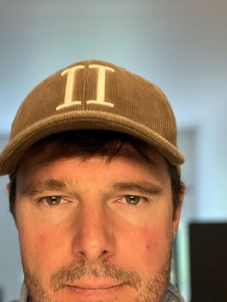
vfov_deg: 37.0
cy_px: 208
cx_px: 96
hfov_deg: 28.5
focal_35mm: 51
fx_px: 446
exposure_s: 1/33
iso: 320
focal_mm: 2.71
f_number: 2.2
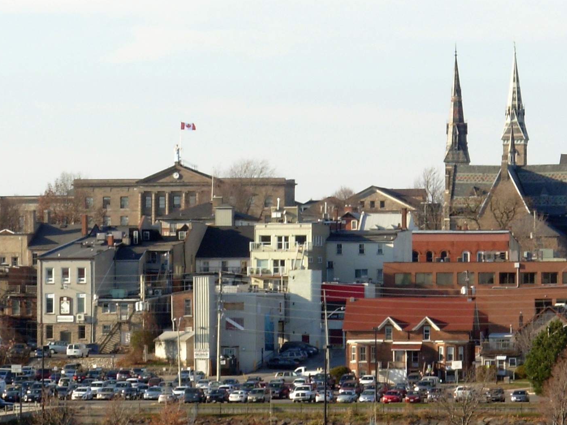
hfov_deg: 8.0
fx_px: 4028
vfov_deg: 6.0
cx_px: 223
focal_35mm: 246
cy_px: 232
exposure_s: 1/148
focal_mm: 20.2
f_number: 7.3
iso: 50
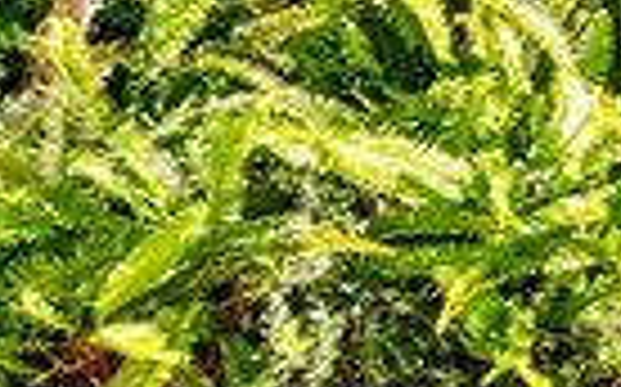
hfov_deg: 9.0
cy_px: -344
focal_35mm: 106
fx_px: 1793
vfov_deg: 11.3
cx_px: 2282
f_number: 7.1
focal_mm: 14
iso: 200
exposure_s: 1/80
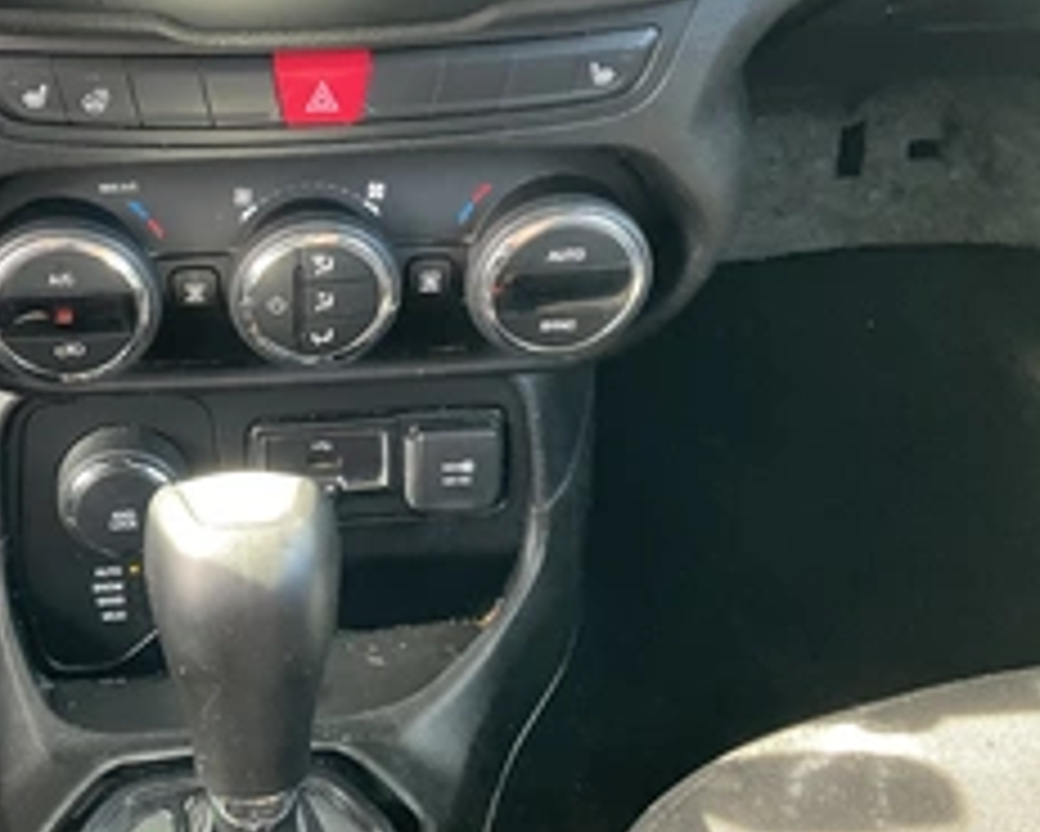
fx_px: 1509
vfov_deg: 30.8
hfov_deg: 37.3
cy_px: 382
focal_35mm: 49
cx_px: 284
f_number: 1.8
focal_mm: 3
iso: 160
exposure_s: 1/60
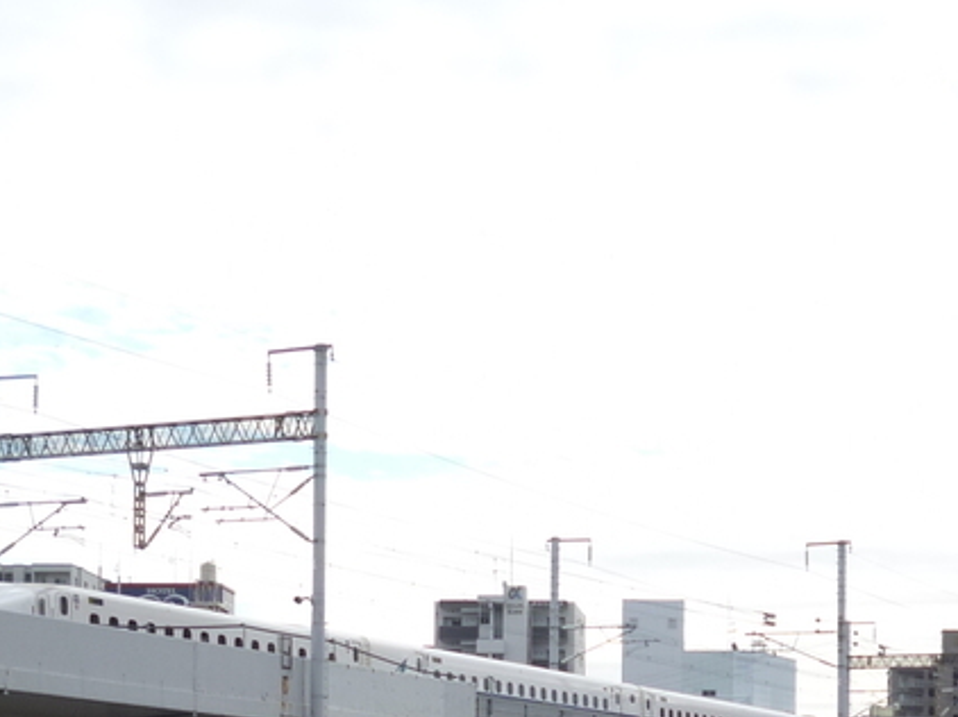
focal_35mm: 91
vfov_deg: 15.5
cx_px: 706
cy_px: 892
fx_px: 2517
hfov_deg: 21.4
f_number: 3.3
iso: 100
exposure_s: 1/250
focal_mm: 5.7
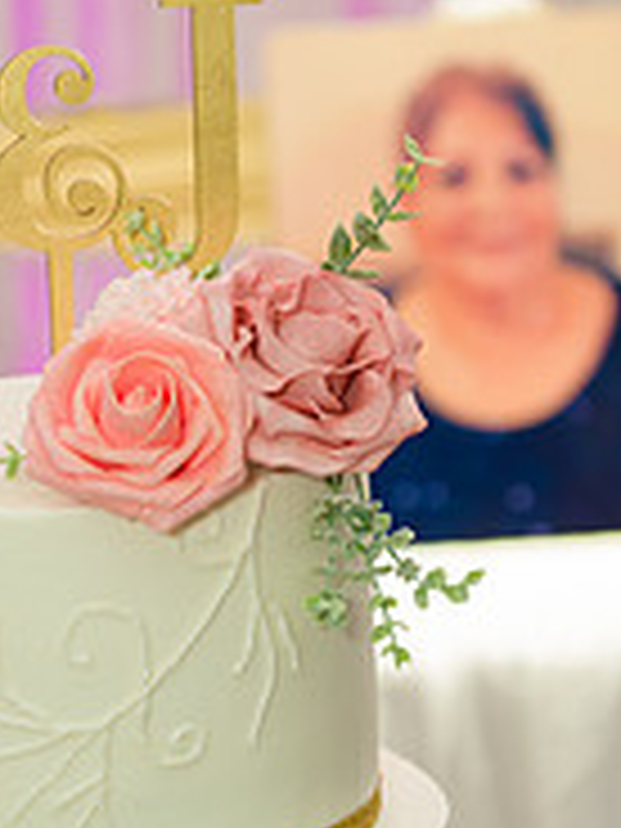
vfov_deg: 14.0
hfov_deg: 10.5
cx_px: 58
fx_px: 3373
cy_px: 558
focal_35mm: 141
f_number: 3.2
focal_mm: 60
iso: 800
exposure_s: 1/125
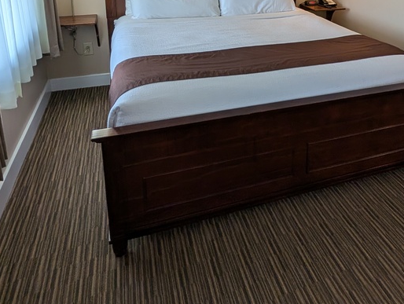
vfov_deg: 44.3
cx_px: 272
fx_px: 327
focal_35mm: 28
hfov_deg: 61.7
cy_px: 17
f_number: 1.7
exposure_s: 1/97.6
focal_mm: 2.02
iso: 51
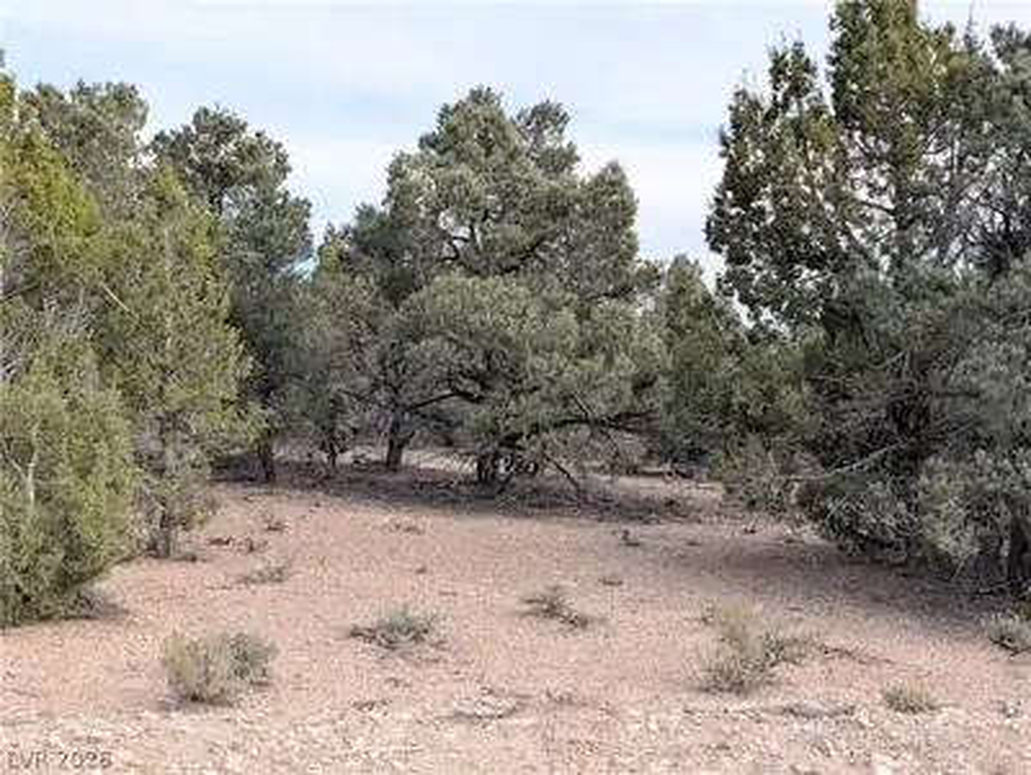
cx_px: 516
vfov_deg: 29.7
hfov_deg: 38.9
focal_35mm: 49
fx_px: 1461
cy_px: 388
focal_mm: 6.9
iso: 22
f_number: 1.68
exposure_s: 1/673
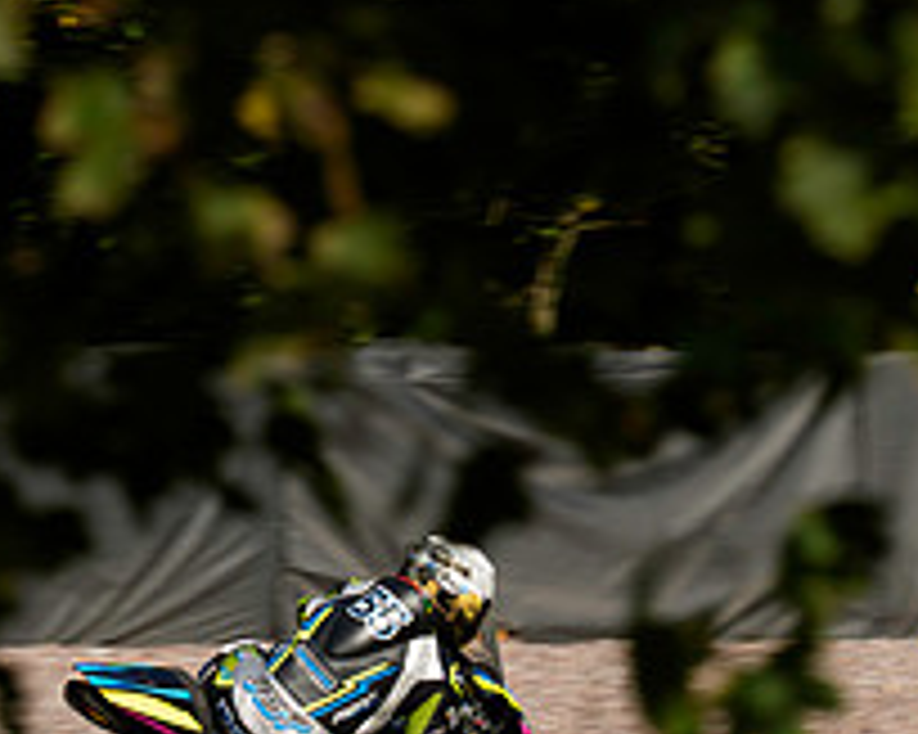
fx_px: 28976
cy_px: 700
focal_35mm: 1067
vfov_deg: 1.5
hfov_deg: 1.8
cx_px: 306
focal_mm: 400
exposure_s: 1/400
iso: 125
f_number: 8
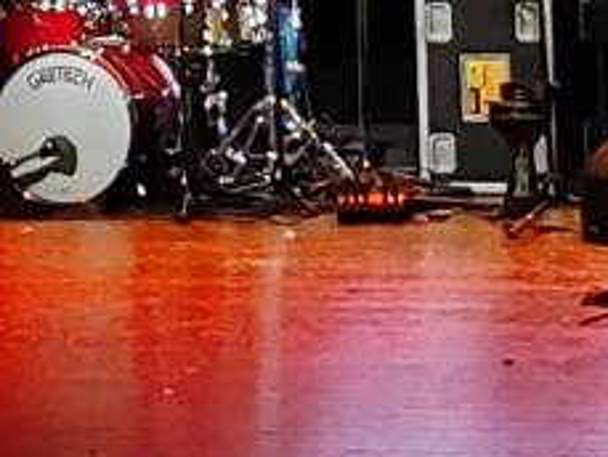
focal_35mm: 389
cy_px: -319
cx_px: -106
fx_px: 6836
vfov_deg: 3.8
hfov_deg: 5.1
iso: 800
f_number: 1.9
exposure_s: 1/100
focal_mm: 6.12
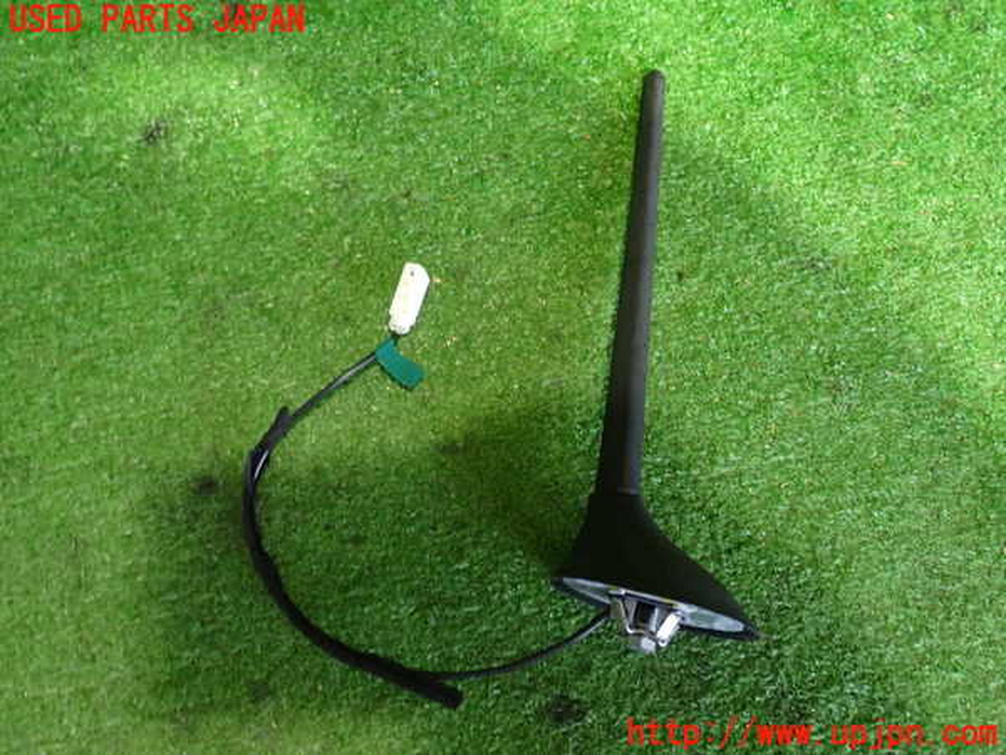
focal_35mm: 32
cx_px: 503
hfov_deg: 56.8
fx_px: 930
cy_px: 378
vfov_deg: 44.2
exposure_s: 1/25
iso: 800
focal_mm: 5.79
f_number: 2.4
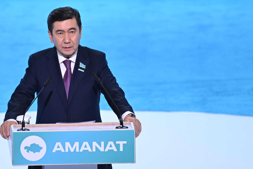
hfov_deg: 3.0
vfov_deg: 2.0
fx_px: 4799
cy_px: 76
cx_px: 78
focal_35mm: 683
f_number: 3.2
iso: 640
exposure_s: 1/80
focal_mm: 300
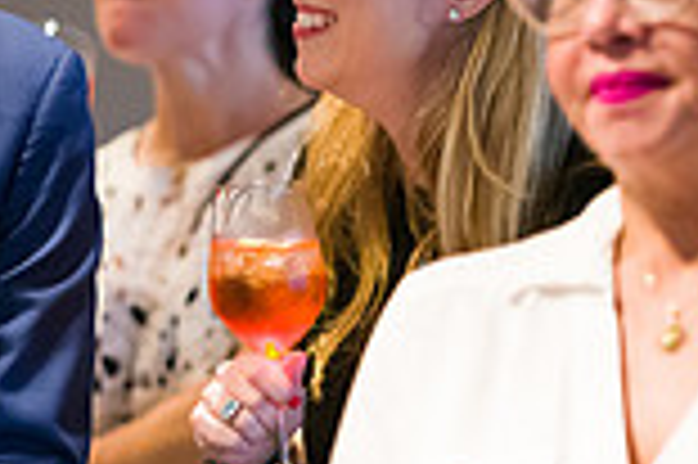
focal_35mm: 469
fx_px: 9084
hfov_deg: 4.4
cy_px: 101
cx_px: -194
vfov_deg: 2.9
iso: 1600
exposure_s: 1/125
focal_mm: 125
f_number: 3.2
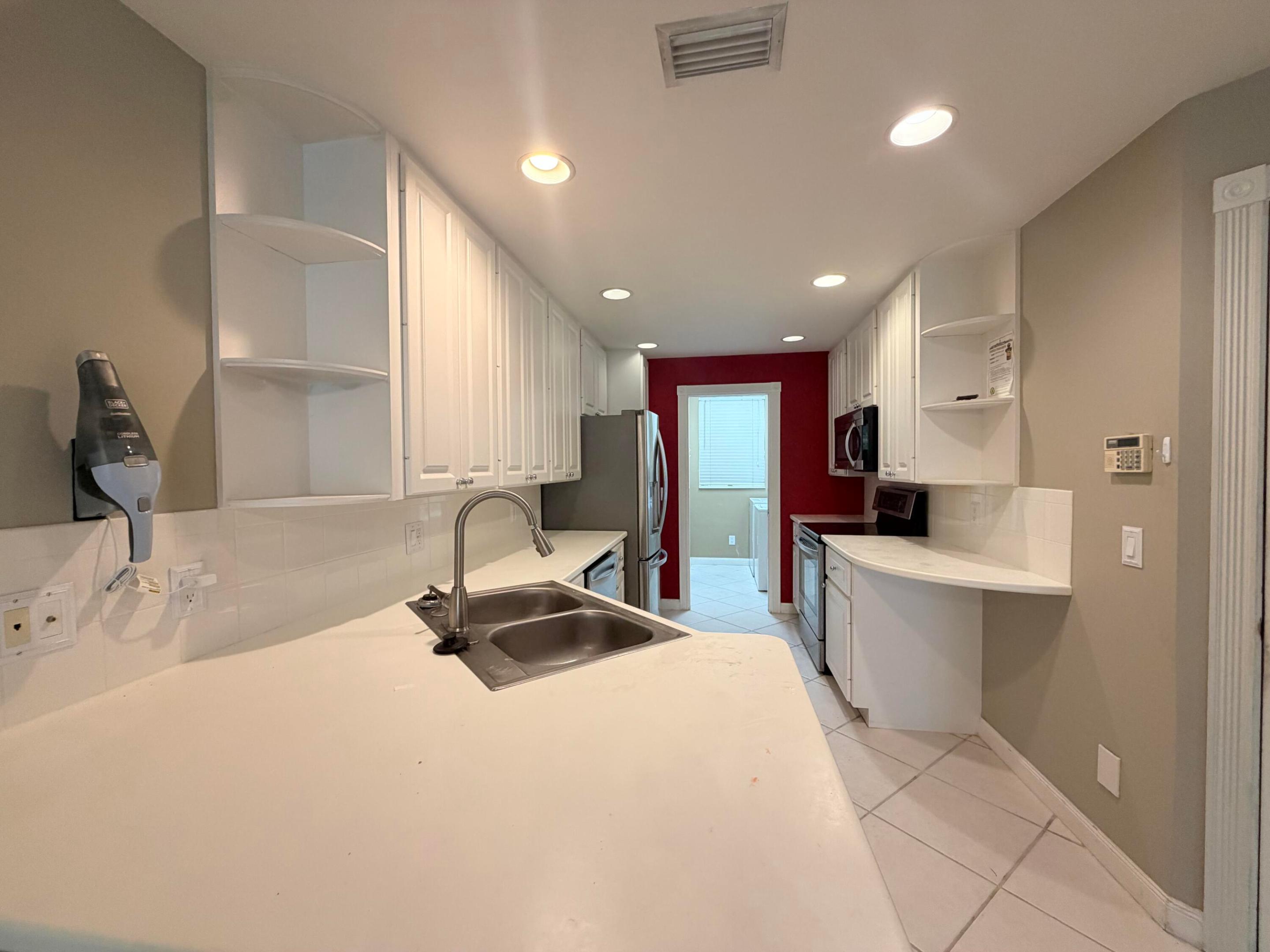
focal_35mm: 14
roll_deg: +0.8
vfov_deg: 85.7
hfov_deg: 102.1
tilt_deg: -1.1
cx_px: 635
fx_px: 514
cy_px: 476
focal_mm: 2.22
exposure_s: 1/60
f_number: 2.2
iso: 200
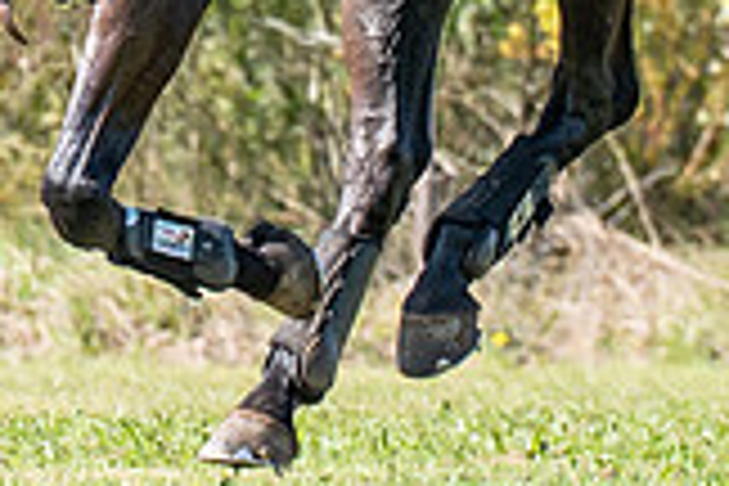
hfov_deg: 2.8
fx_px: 15126
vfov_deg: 1.8
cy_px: -223
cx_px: -298
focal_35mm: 747
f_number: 3.5
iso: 280
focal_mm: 116
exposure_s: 1/2000
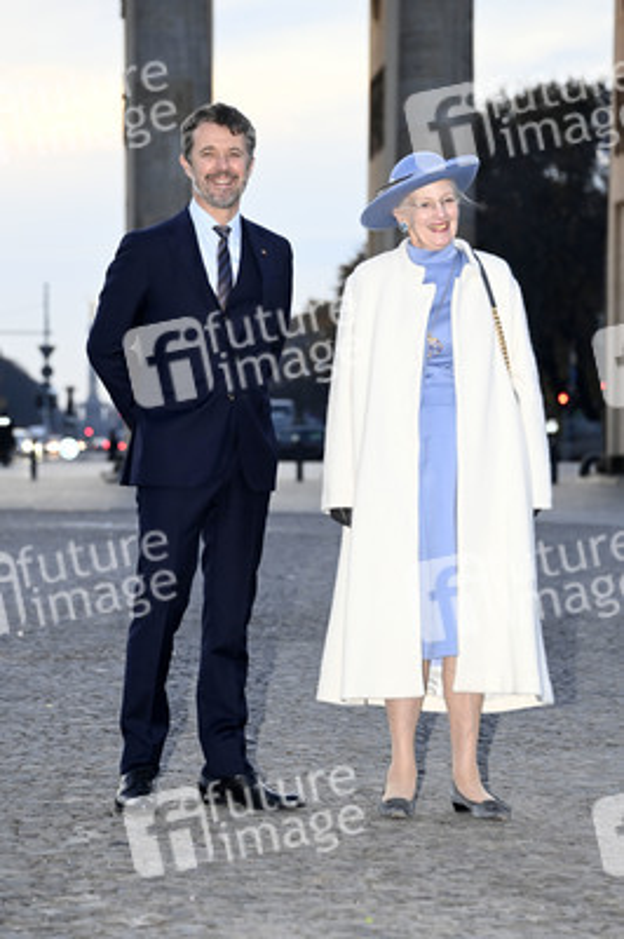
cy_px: 470
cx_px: 312
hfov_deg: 9.1
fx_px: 3906
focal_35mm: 150
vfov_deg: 13.7
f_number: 5.6
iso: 3200
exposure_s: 1/250
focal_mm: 150
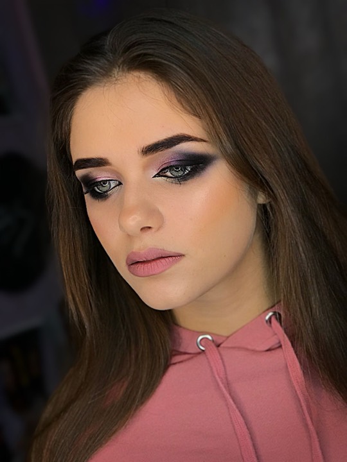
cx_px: 174
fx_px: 762
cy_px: 231
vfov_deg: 33.8
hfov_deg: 25.7
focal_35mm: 57
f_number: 2.8
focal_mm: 6.6
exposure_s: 1/50
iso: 20
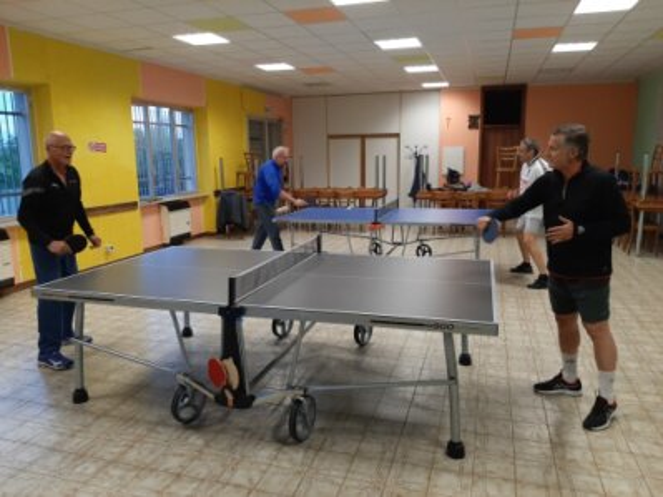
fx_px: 498
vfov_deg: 53.0
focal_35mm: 26
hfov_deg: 67.3
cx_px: 332
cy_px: 248
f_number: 1.7
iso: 100
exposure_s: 1/50
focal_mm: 3.93
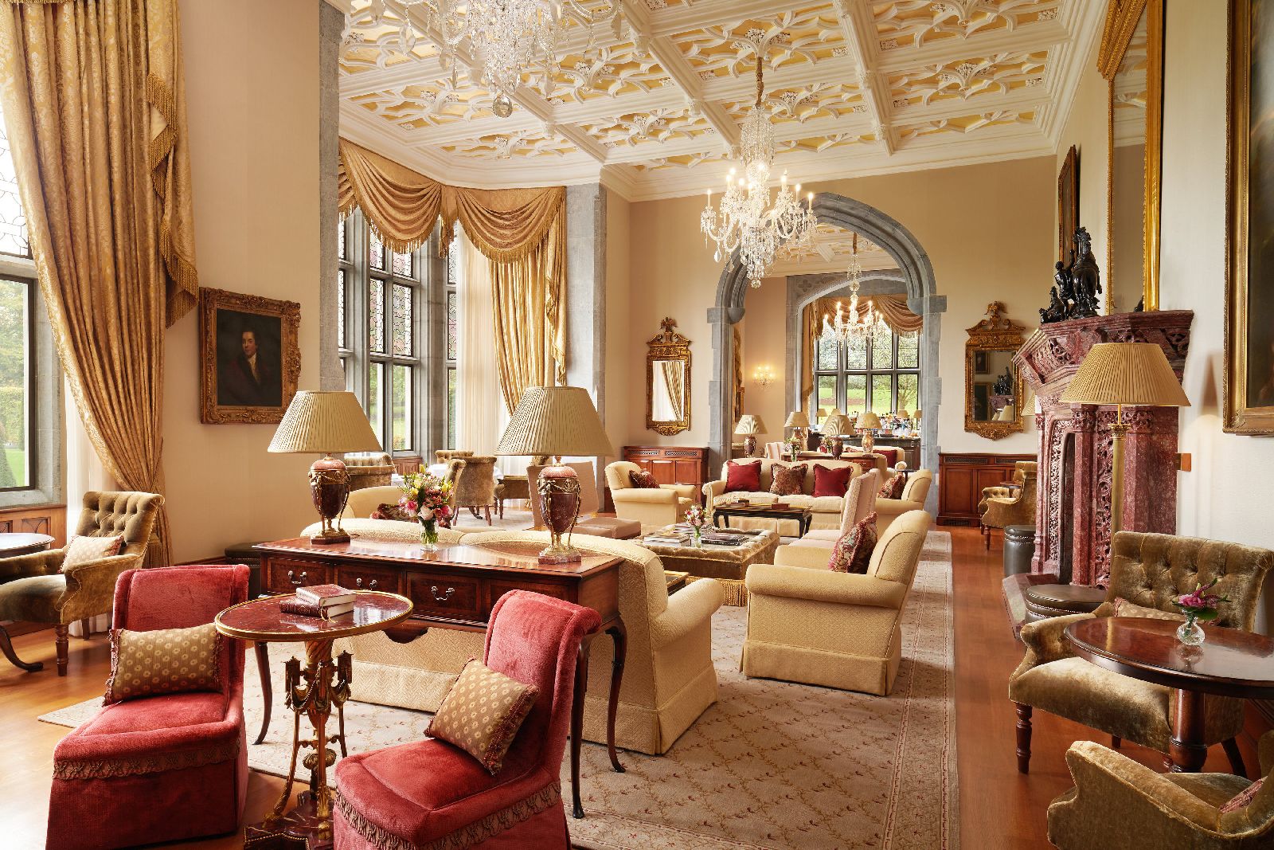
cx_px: 637
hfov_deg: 81.2
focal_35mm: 21
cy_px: 425
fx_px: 743
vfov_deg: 59.5
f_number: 16
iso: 100
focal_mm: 21
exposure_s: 8
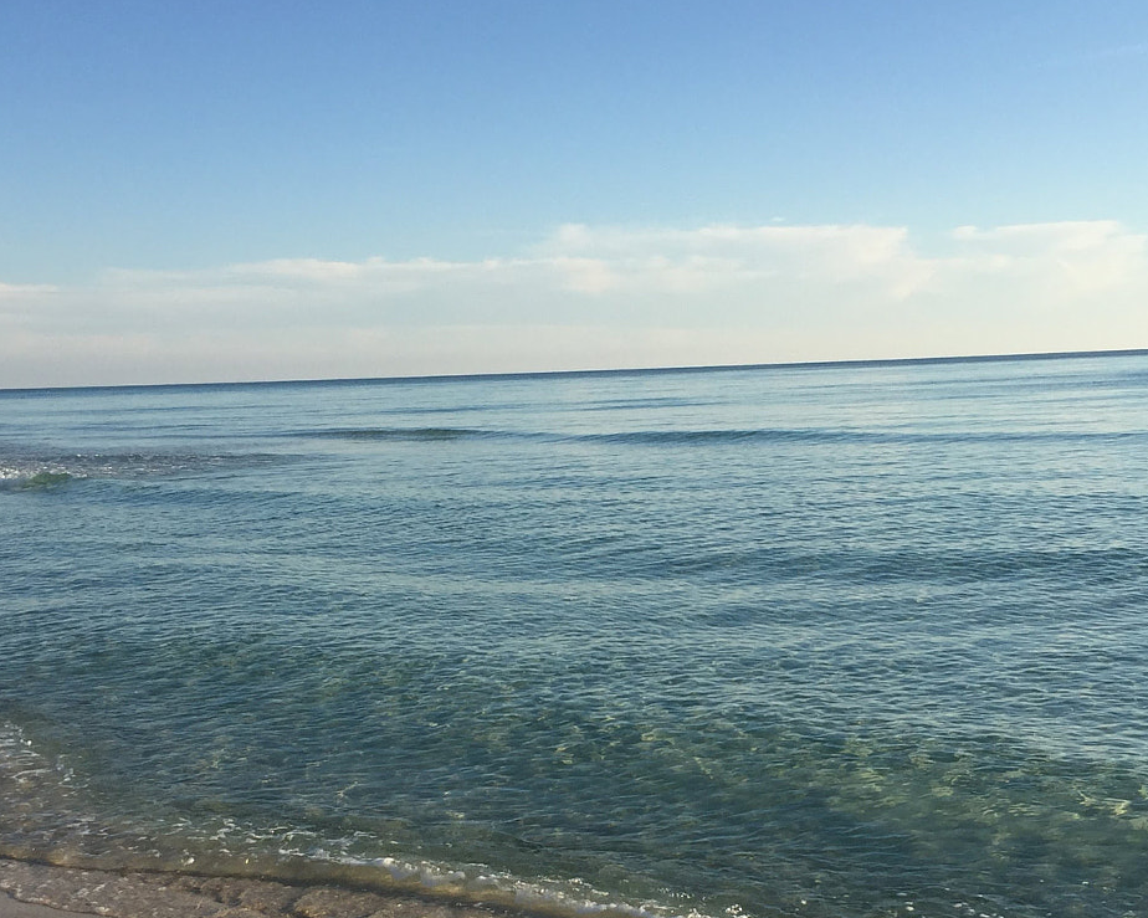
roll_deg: +2.3
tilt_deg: -11.7
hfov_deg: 38.0
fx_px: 1665
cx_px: 620
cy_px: 699
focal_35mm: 49
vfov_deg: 30.3
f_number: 2.2
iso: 32
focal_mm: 4.15
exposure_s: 1/1883
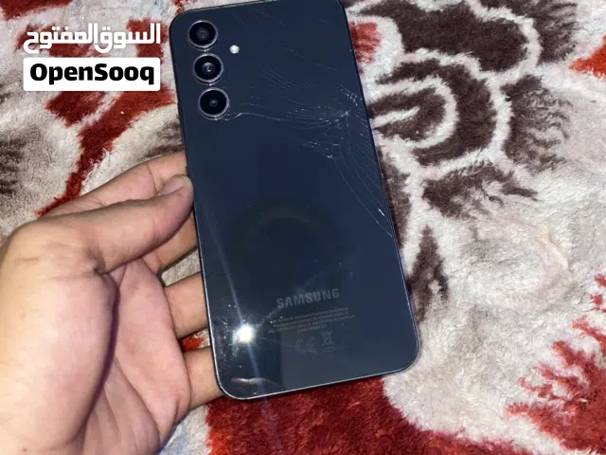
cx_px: 303
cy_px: 228
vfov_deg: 53.1
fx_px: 455
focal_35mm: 26
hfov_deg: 67.3
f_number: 1.8
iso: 64
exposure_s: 1/6
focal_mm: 4.25
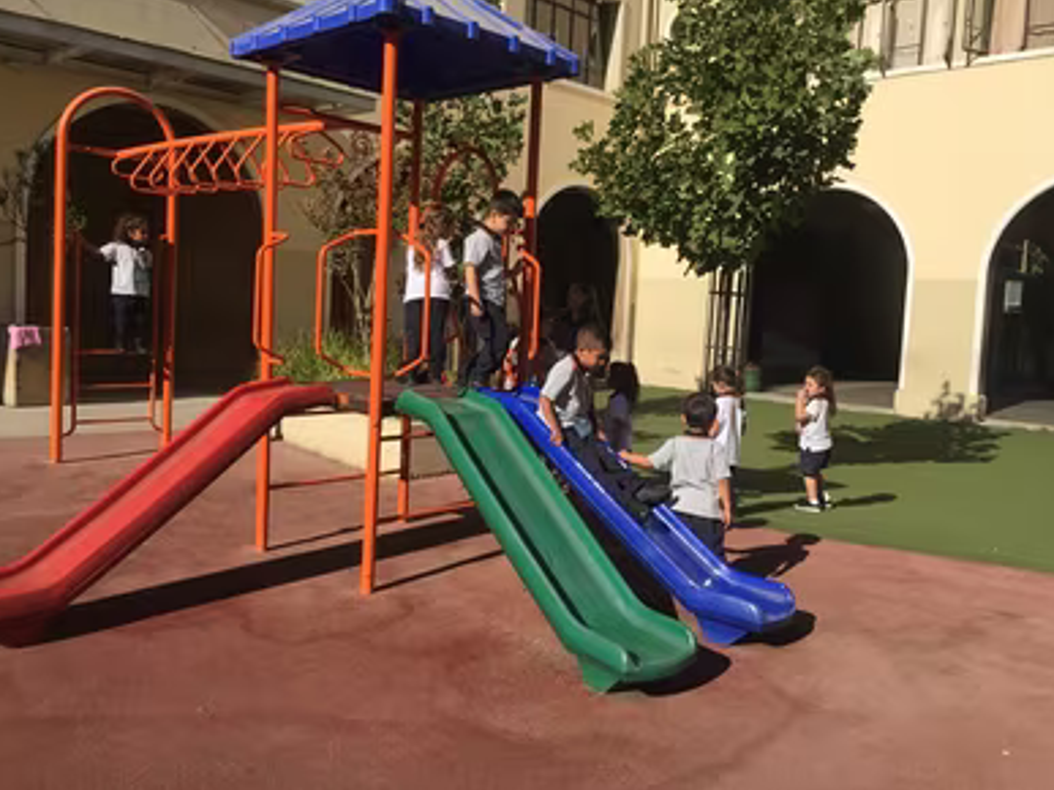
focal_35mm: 30
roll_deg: +0.6
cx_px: 523
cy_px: 387
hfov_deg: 60.0
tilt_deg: -7.6
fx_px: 913
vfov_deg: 46.8
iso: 32
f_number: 2.2
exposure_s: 1/2475
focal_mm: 4.15
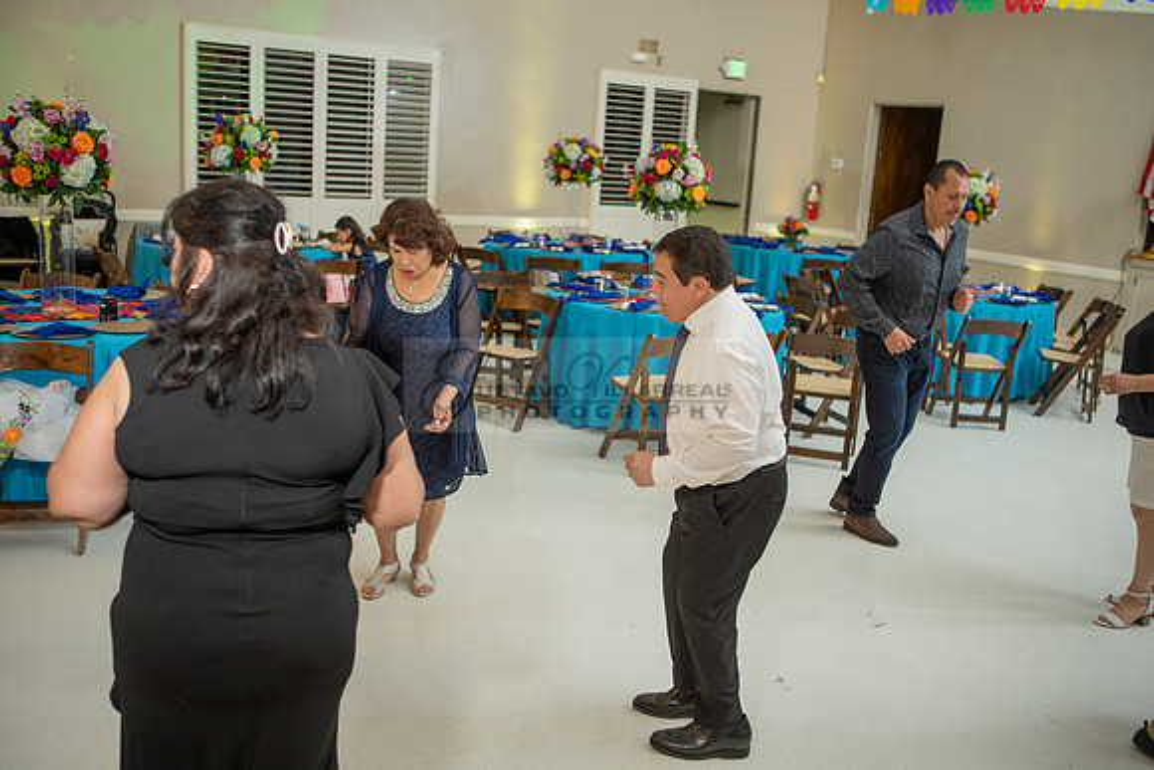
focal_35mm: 35
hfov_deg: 54.4
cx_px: 577
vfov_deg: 37.9
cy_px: 385
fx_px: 1122
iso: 800
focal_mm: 35
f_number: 2.8
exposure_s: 1/80
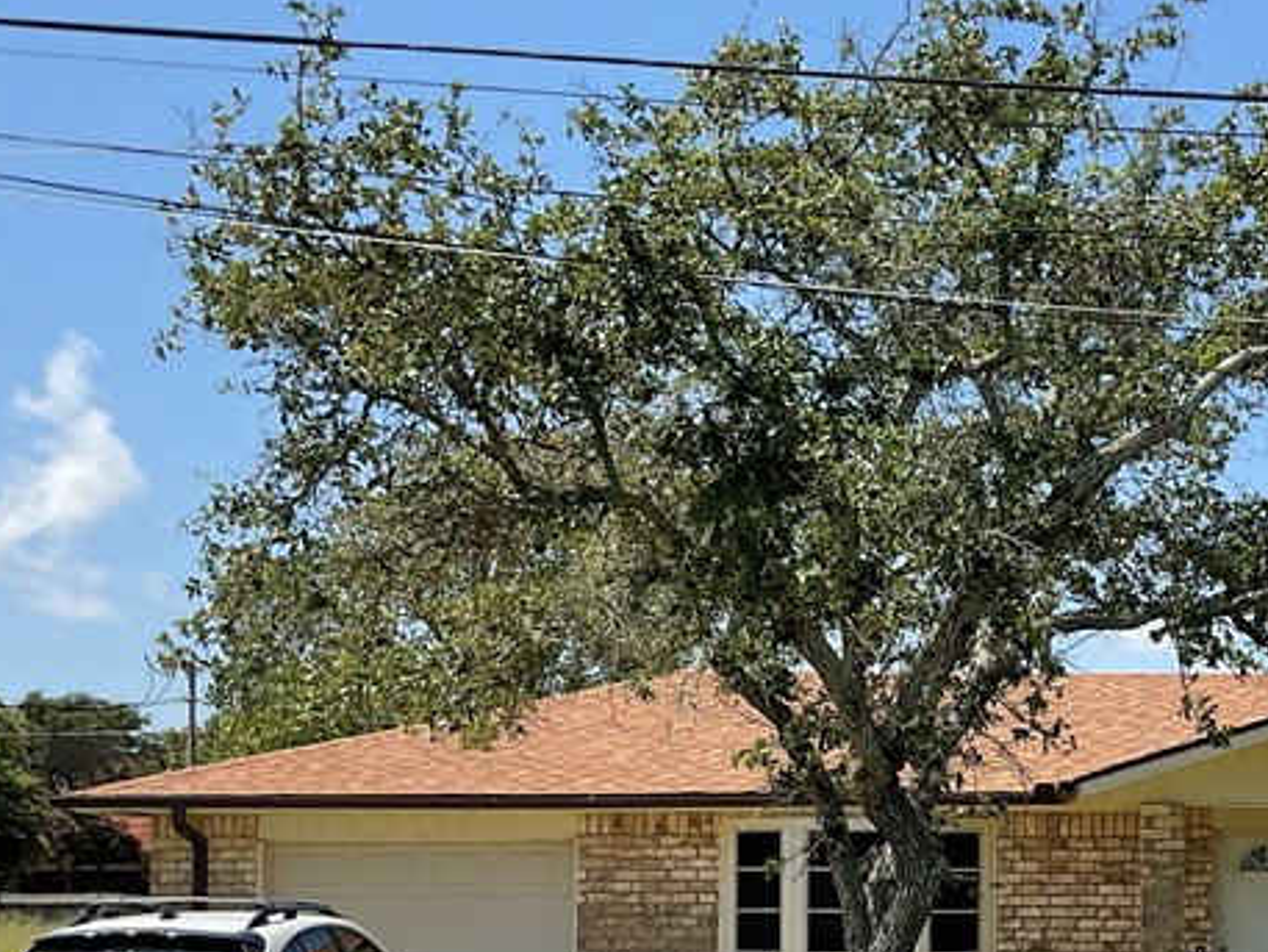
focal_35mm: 65
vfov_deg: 22.3
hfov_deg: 29.2
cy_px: 749
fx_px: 2382
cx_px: 1007
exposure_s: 1/1848
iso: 16
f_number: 1.8
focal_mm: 3
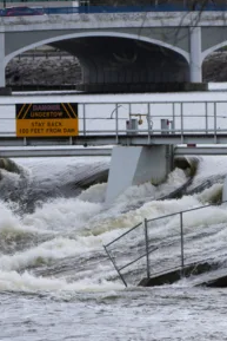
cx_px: 222
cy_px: 173
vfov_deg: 3.6
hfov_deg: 2.4
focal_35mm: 571
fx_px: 5394
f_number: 8
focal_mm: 367
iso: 200
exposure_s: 1/500
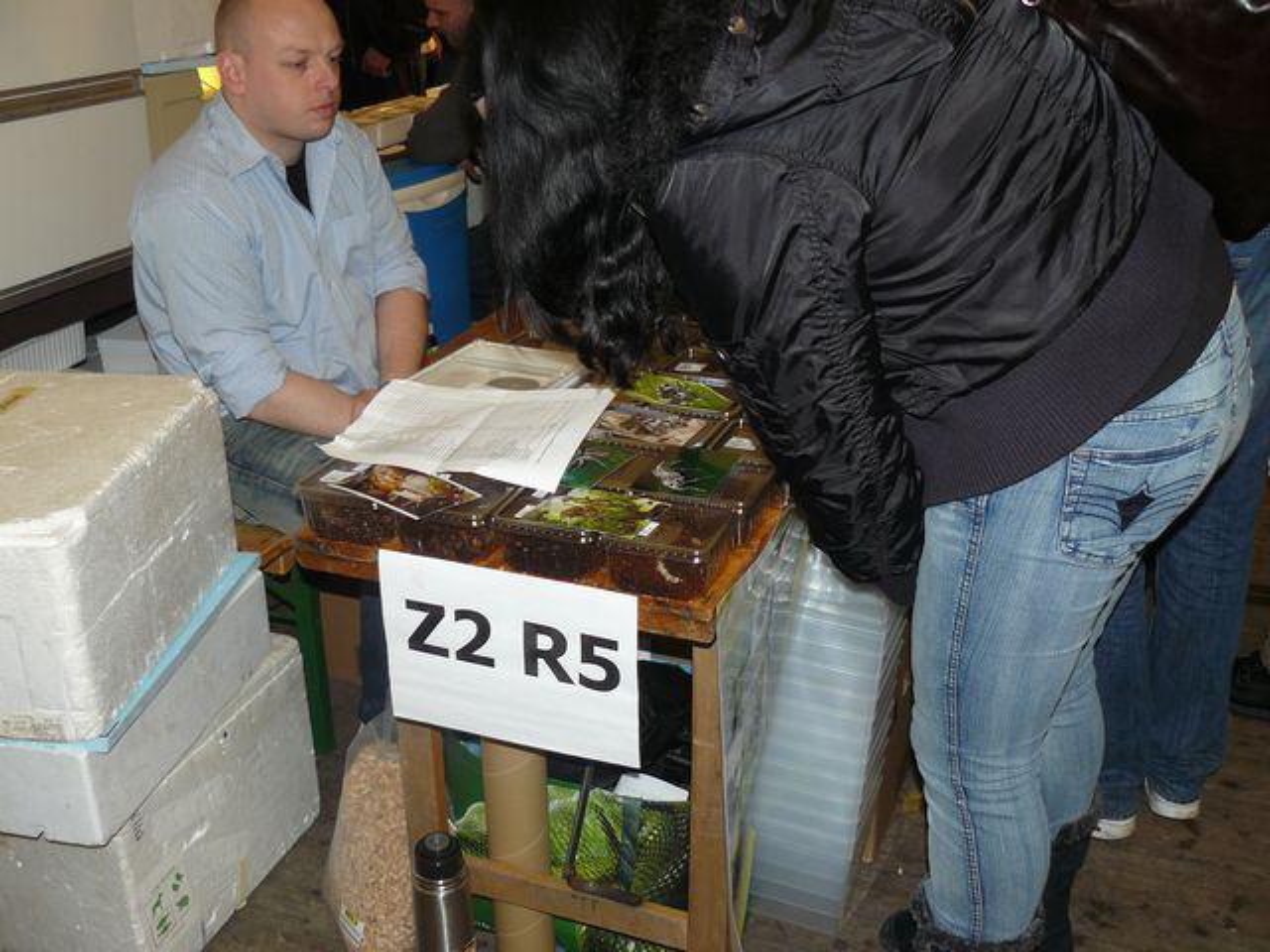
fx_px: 1321
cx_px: 635
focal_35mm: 36
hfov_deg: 51.4
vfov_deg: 39.7
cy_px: 476
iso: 100
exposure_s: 1/30
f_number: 2.8
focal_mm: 6
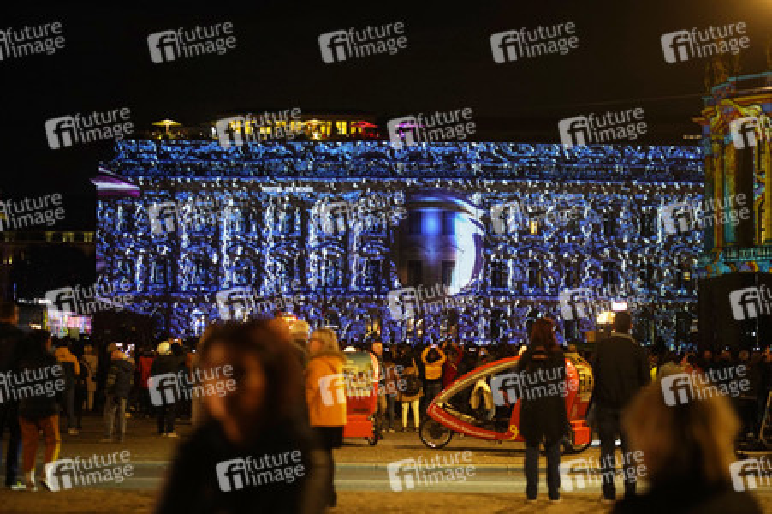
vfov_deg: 16.0
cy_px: 257
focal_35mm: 85
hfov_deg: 23.9
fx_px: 1821
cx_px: 386
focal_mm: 85
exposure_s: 1/60
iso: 1600
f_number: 2
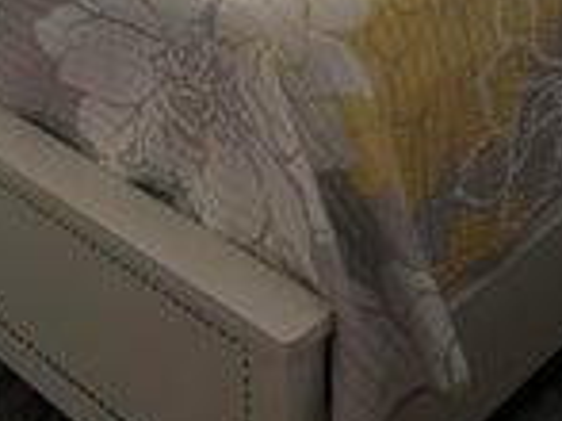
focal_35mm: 85
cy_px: -352
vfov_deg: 14.9
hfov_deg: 22.9
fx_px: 1379
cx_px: 176
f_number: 1.6
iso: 125
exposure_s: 1/89
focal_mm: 5.96
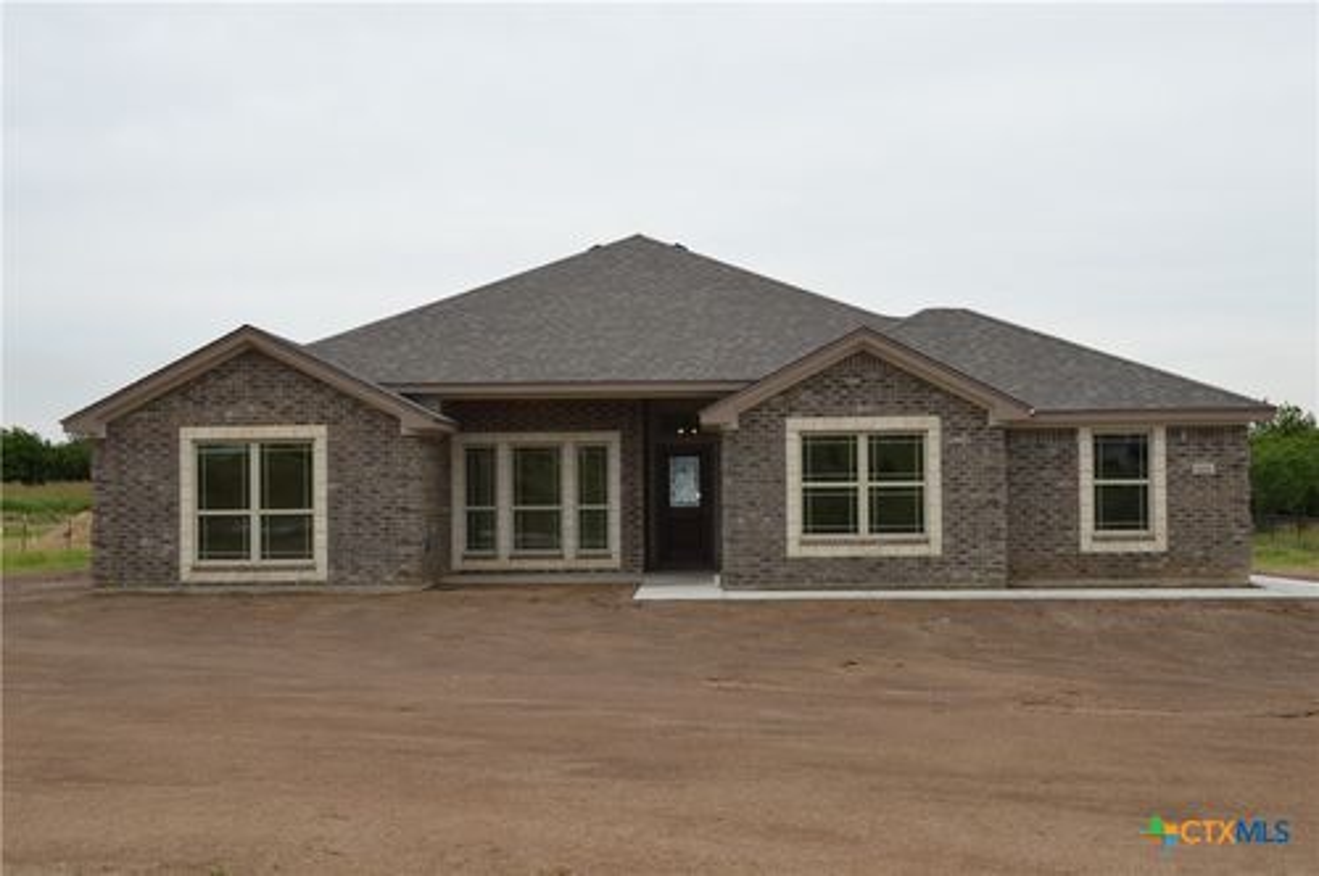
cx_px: 660
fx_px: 1537
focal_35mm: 42
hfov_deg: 46.5
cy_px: 438
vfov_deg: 31.8
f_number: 8
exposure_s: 1/160
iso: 100
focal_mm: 28
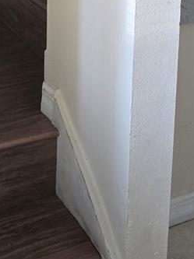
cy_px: -96
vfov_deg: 21.0
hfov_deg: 17.7
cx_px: 87
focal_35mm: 83
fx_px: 621
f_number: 1.7
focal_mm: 6.3
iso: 500
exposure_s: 1/120
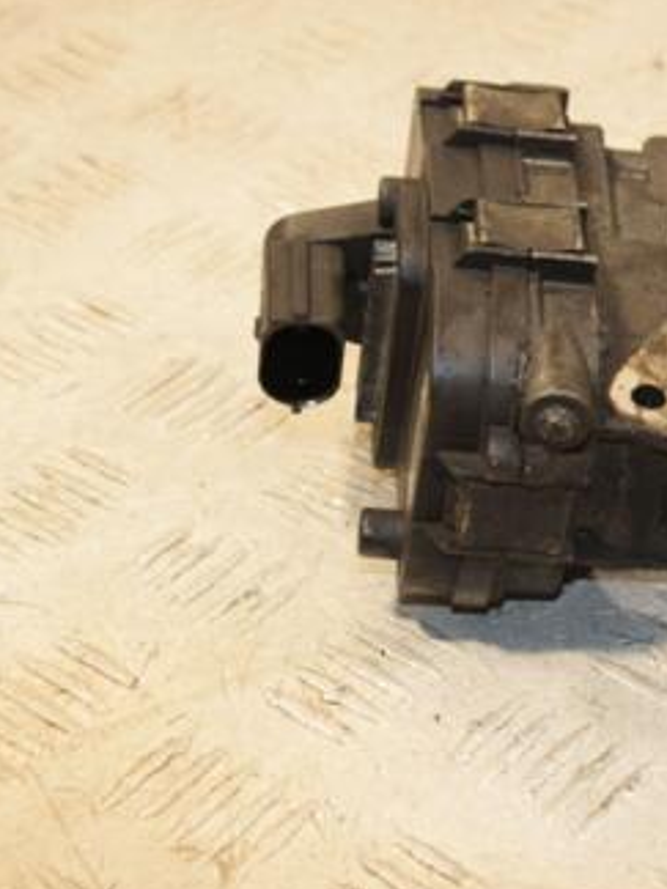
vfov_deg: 17.6
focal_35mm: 112
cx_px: 664
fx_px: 2877
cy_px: 401
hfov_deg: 13.1
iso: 800
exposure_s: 1/200
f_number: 6.3
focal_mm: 42
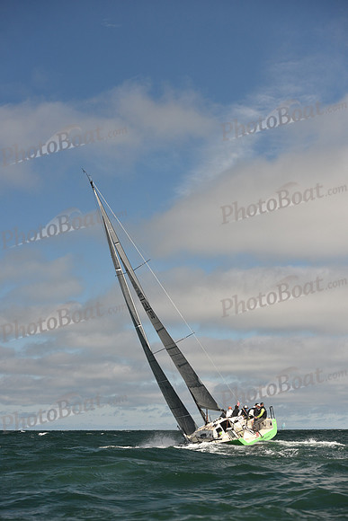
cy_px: 260
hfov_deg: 19.5
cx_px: 174
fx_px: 1014
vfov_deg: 28.8
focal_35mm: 70
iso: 320
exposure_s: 1/1250
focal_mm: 70
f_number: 5.6
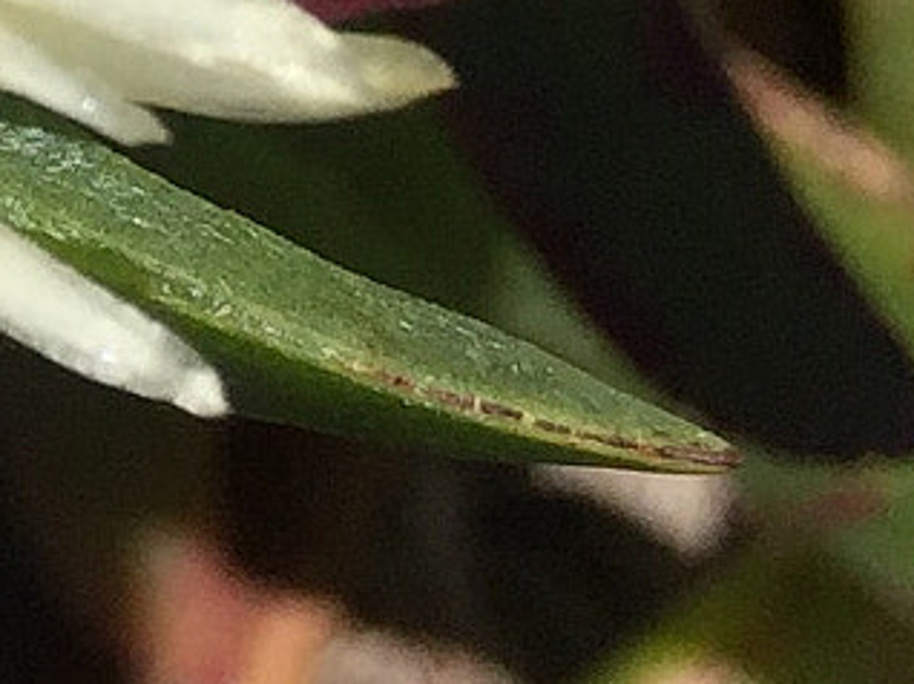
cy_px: -877
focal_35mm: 146
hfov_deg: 11.1
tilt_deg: -39.6
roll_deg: -2.0
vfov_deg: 9.2
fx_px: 3852
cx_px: -1365
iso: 32
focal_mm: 4.15
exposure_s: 1/4405
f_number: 2.2
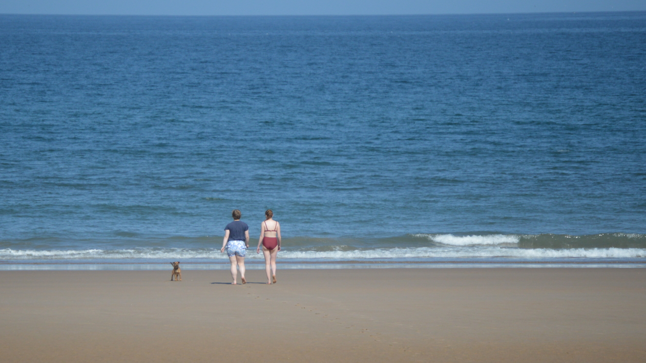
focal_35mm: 329
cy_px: 258
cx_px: 263
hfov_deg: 6.6
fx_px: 5629
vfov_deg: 3.7
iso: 450
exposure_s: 1/3200
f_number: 5.3
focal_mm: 165
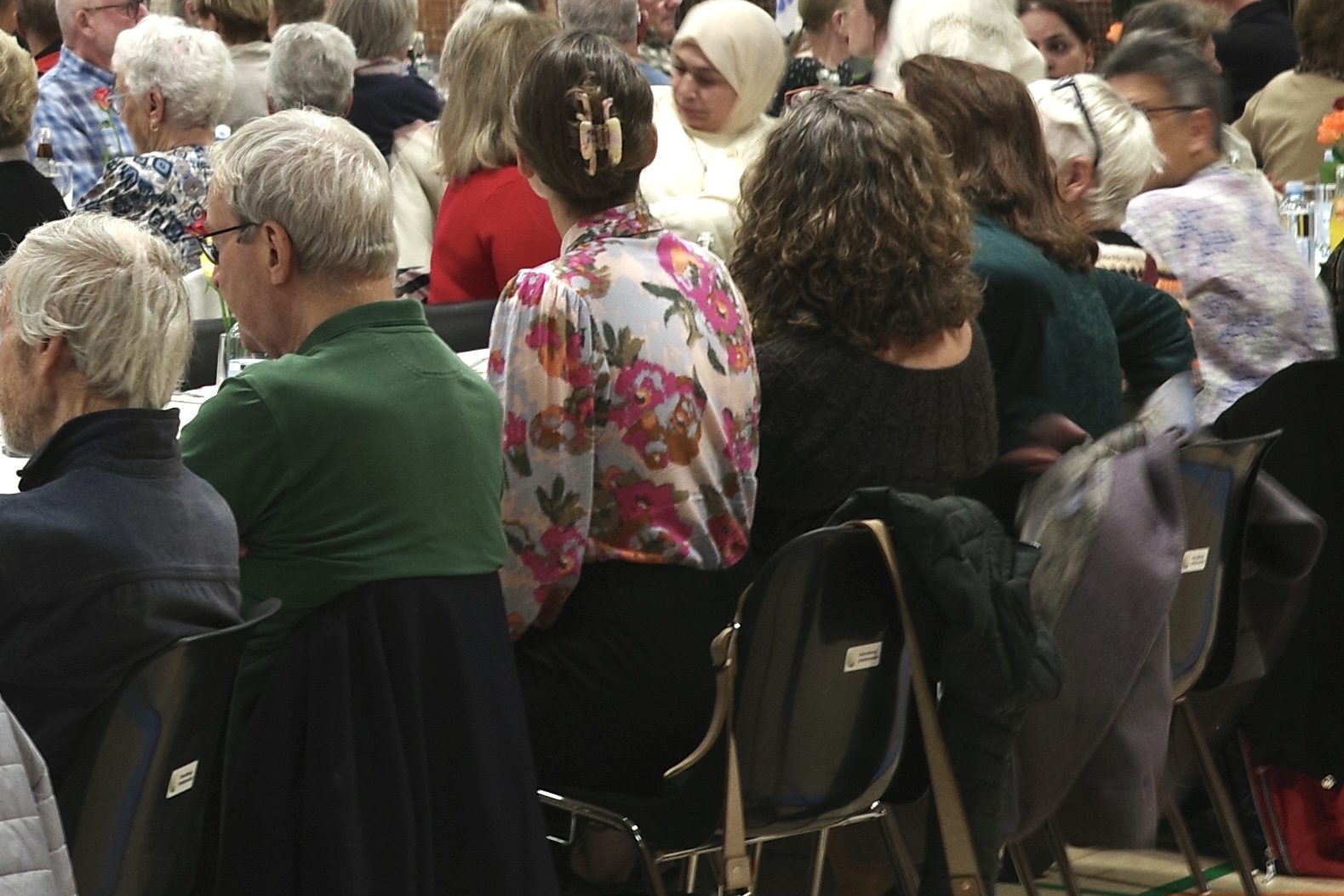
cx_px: -565
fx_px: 5675
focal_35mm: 152
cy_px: -243
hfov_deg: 12.9
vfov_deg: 8.9
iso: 100
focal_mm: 26
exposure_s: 1/10
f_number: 2.8
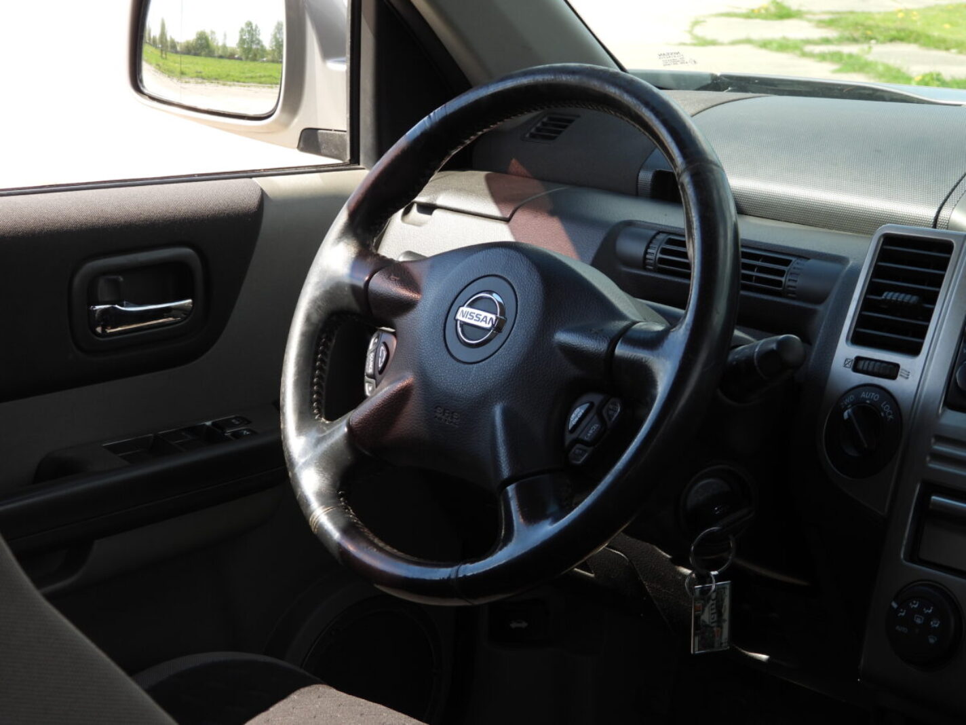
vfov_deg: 21.0
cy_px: 362
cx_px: 483
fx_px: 1953
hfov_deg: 27.8
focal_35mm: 70
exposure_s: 1/320
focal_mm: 12.6
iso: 100
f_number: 3.5
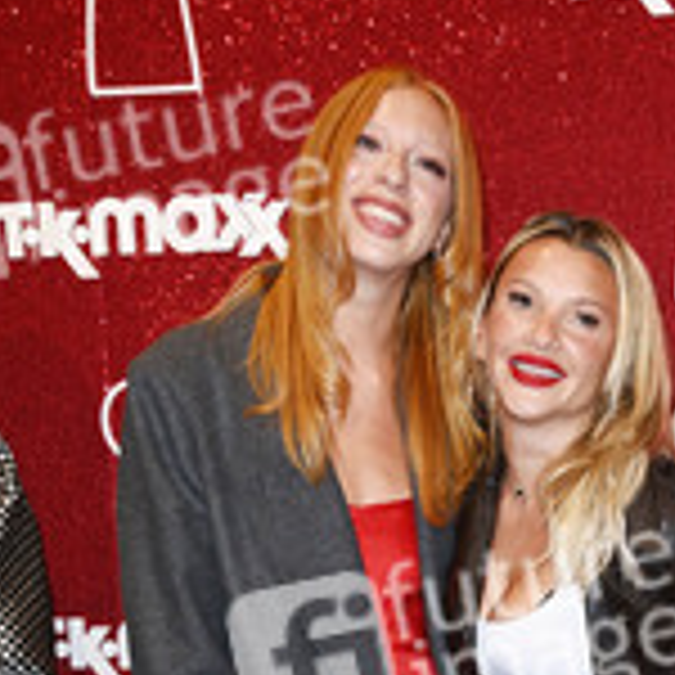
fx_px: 2493
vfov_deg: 14.8
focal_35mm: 113
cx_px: 590
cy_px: 864
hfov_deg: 15.3
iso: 640
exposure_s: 1/250
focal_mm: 50
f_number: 5.6
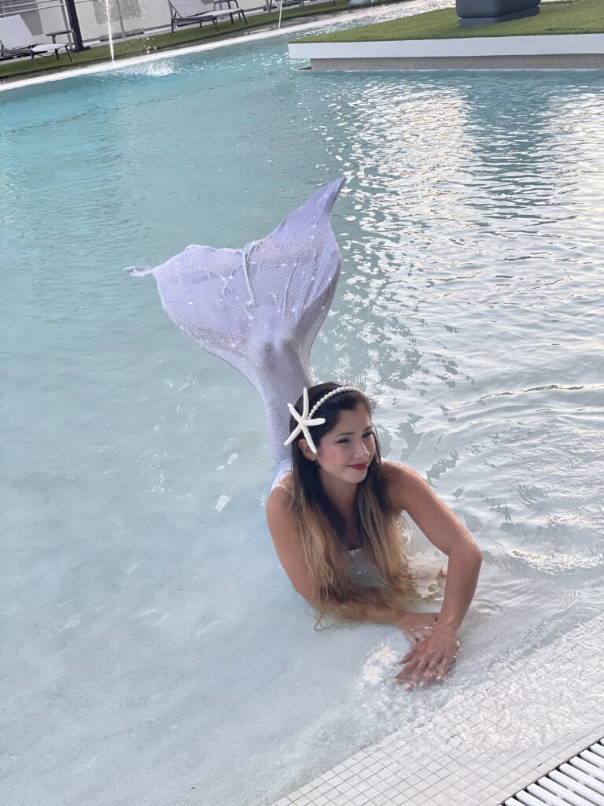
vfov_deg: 36.8
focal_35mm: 52
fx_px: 1210
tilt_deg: -21.0
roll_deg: +8.9
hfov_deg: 28.0
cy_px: 403
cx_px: 302
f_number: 2
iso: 40
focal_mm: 6
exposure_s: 1/120
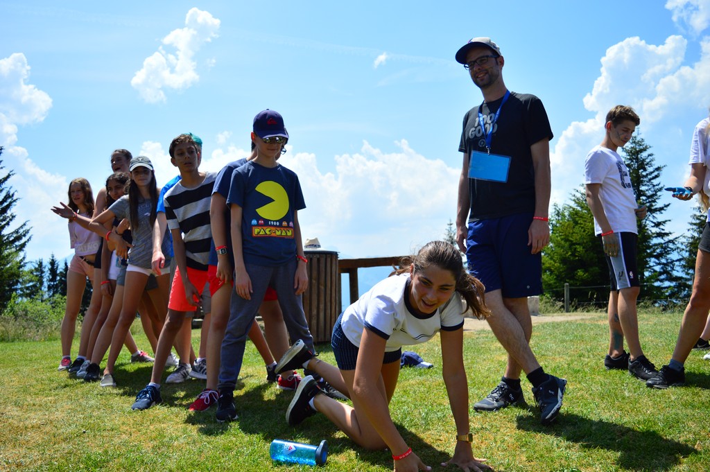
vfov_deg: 39.9
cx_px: 355
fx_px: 650
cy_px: 236
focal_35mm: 33
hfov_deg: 57.3
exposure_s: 1/1000
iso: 100
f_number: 4.5
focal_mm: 22
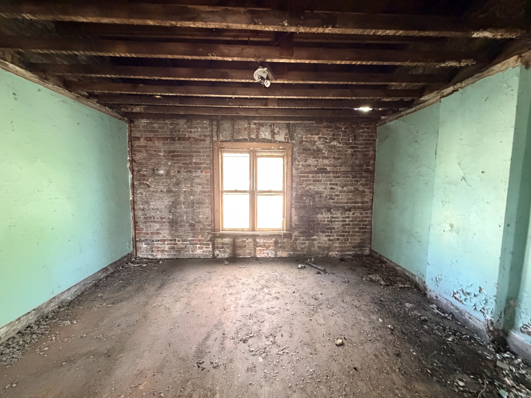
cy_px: 199
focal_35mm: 14
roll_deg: -1.6
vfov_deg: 85.7
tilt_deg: -5.0
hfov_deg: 102.1
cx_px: 266
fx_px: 215
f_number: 2.2
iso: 1000
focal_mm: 2.22
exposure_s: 1/60
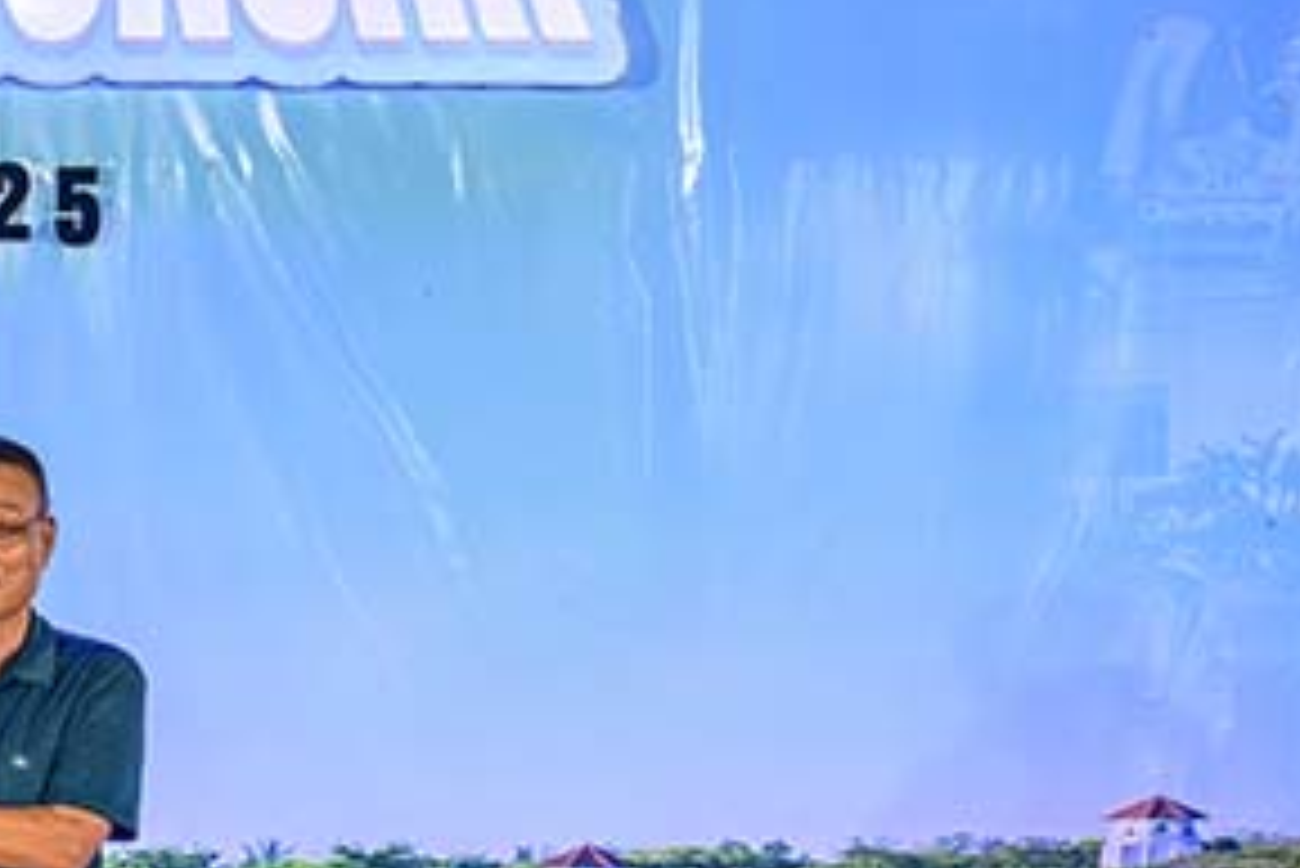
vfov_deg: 13.2
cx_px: -54
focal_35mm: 103
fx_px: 3721
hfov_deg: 19.2
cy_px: 765
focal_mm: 31
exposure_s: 1/250
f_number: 6.3
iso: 3200
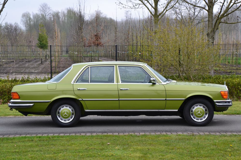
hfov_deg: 26.0
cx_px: 120
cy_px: 80
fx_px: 522
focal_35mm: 78
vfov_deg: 17.5
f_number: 10
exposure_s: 1/200
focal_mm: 52
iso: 400
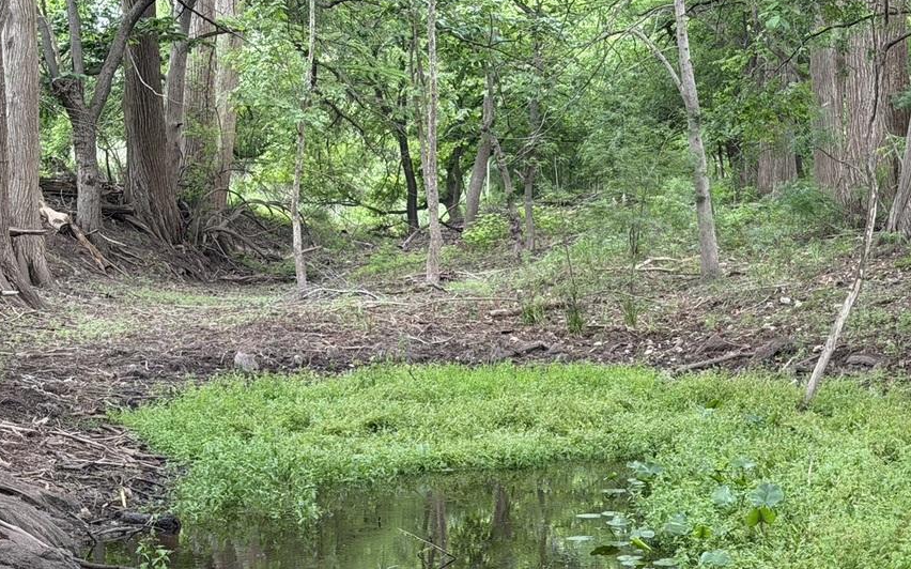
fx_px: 2135
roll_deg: +1.2
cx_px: 552
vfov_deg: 15.1
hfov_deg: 24.0
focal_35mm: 86
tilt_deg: -6.4
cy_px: 429
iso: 50
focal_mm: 6.76
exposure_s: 1/133
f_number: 1.78
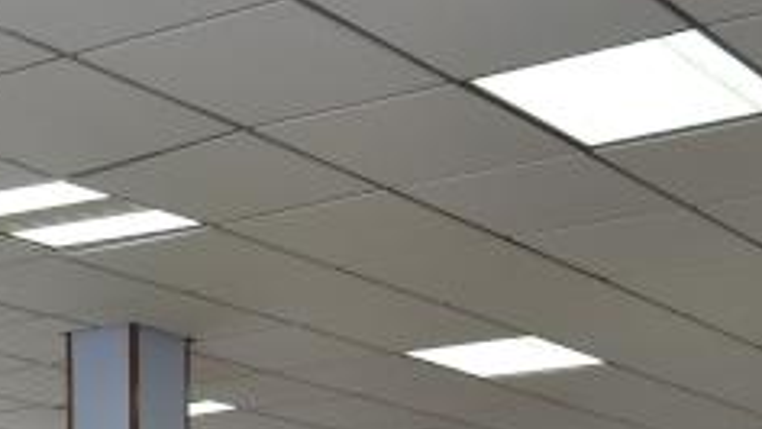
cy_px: 803
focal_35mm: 90
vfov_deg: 12.2
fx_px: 1819
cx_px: 539
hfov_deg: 23.5
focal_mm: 18
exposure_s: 1/15
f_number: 6.3
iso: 200
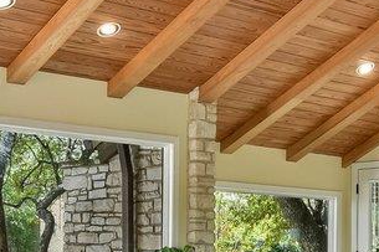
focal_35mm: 94
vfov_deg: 14.3
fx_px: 989
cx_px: 236
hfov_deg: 21.6
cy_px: 258
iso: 200
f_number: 8
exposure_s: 1/15
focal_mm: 14
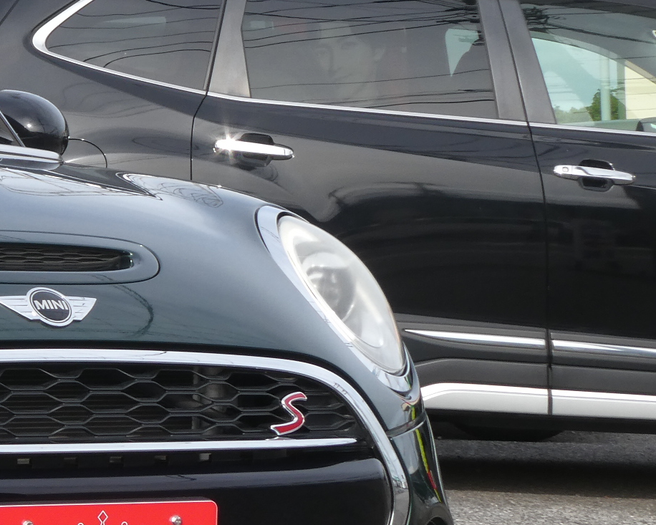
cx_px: -282
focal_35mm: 123
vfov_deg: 12.5
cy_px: 202
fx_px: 2388
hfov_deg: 14.7
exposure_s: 1/160
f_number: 5.6
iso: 80
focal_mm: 7.8
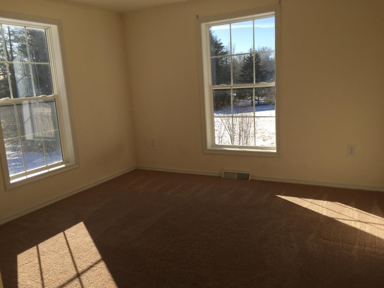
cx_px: 192
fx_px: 322
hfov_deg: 61.7
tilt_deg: -11.4
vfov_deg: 48.2
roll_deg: +3.3
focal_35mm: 29
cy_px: 144
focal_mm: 4.15
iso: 32
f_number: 2.2
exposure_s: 1/775
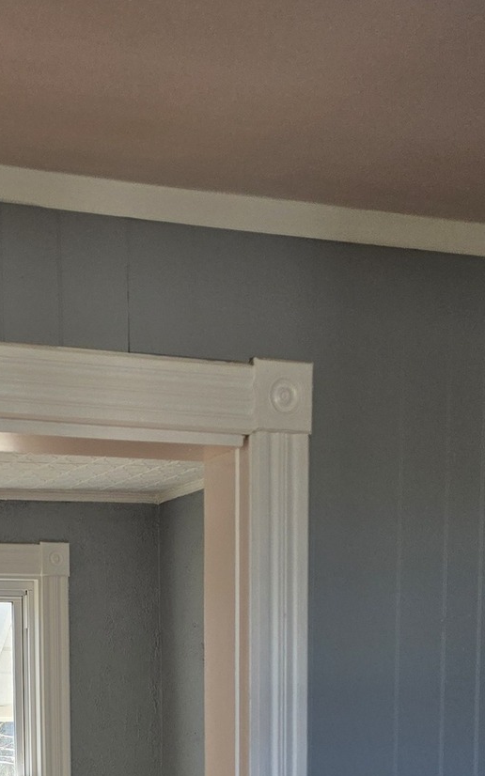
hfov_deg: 18.7
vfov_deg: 26.9
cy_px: 916
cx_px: 19
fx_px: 1439
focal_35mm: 68
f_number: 1.4
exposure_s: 1/2077
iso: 64
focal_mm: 6.5
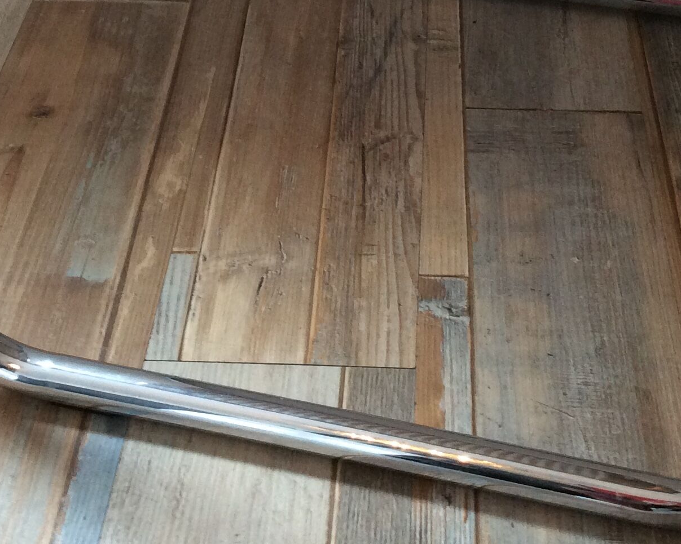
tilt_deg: -36.1
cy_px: 48
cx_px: 392
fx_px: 1350
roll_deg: +0.5
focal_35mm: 67
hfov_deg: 28.3
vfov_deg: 22.2
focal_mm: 3.3
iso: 100
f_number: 2.4
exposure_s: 1/25
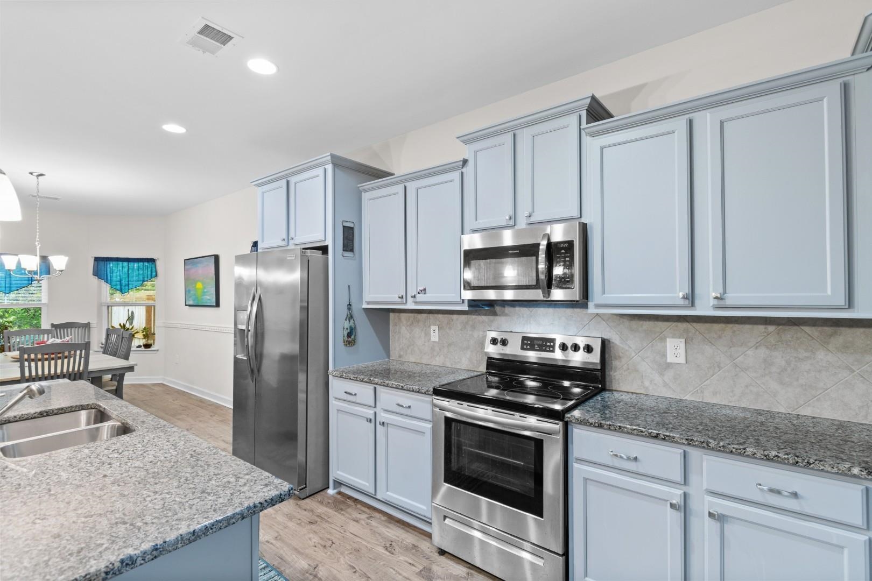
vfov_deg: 73.7
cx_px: 436
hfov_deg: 96.7
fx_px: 388
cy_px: 290
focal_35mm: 16
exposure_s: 1/2
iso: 100
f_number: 4.8
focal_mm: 11
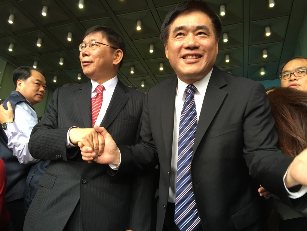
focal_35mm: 29
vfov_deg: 48.2
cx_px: 154
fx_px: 257
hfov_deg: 61.7
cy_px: 116
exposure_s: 1/40
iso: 32
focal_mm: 4.15
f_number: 2.2
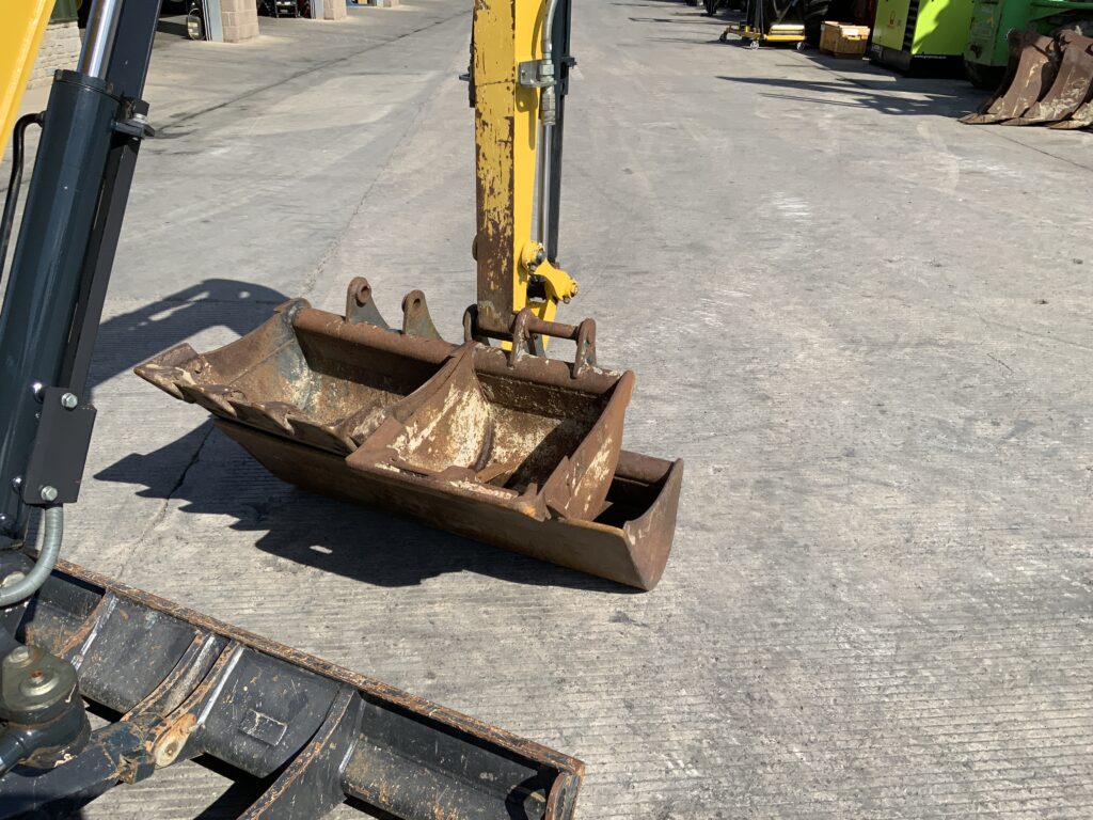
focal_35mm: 29
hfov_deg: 61.7
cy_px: 410
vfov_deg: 48.2
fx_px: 916
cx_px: 546
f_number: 1.8
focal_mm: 3
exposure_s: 1/1848
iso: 16
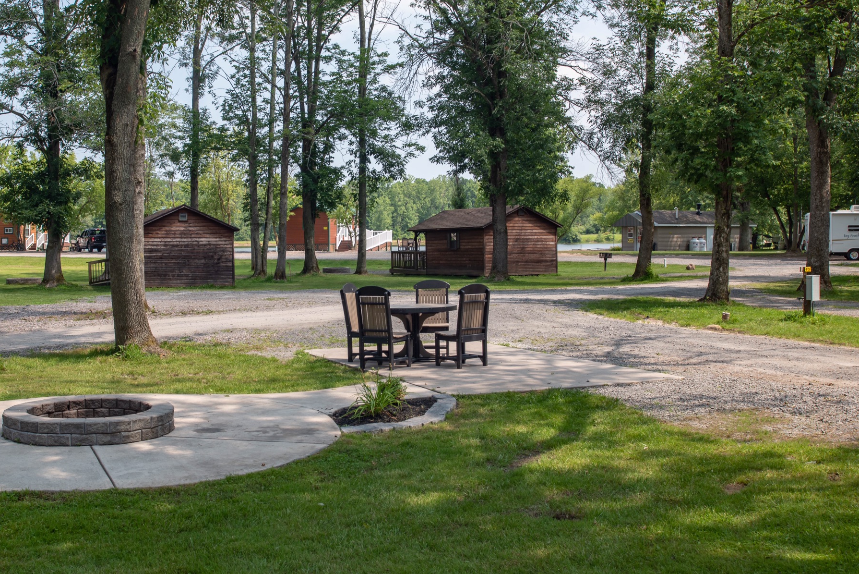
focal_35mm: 45
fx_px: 1074
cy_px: 263
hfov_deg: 43.3
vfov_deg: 29.9
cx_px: 335
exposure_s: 1/60
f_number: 11
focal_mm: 35
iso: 100
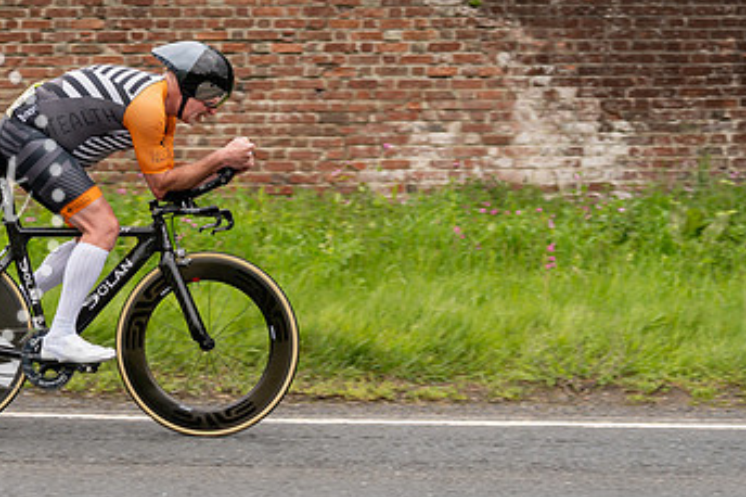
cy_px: 92
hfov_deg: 15.4
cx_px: 141
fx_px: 2734
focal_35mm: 132
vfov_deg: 10.3
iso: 320
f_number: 3.5
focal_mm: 70
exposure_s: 1/1000
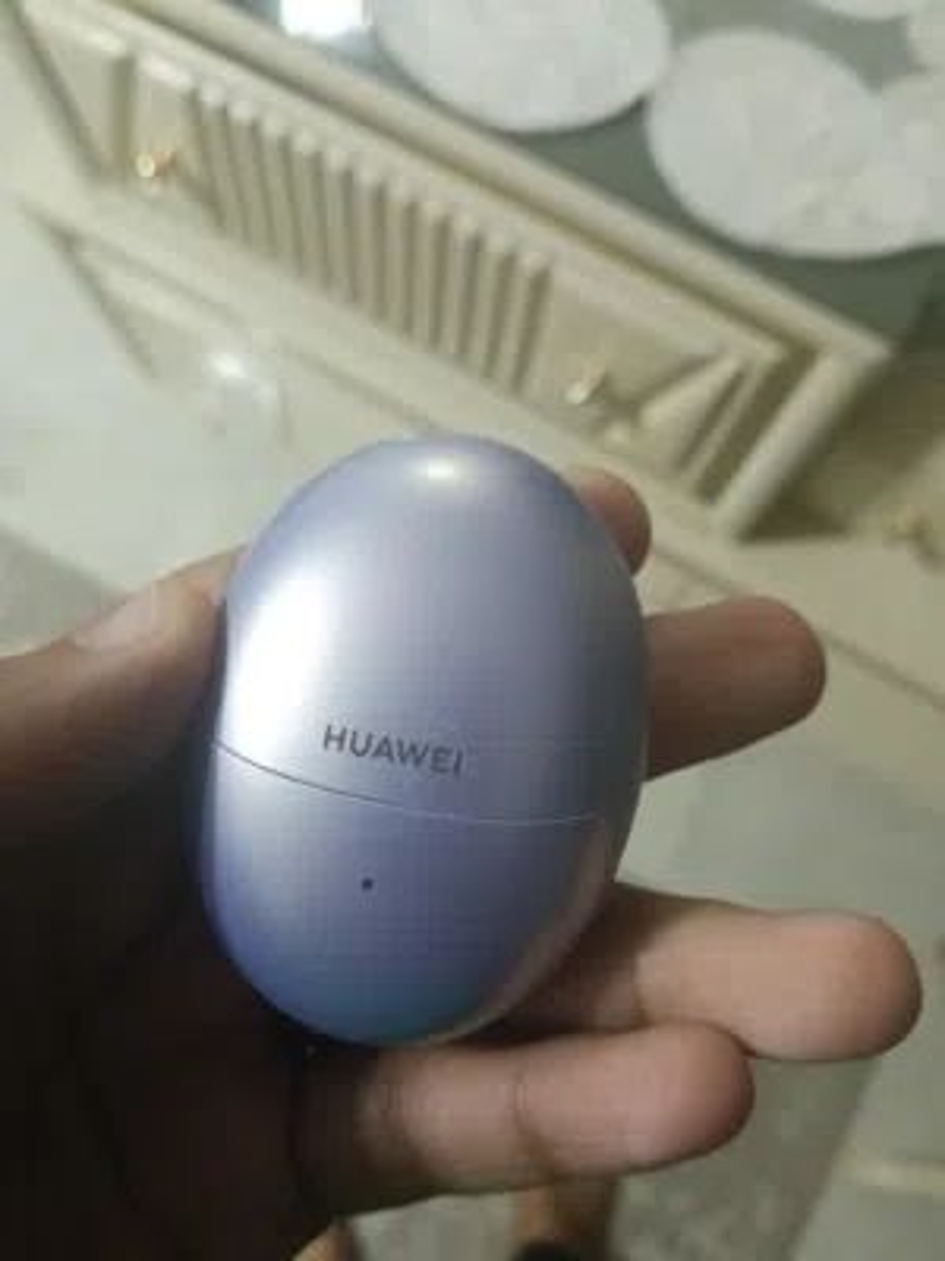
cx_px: 472
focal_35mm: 27
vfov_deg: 65.3
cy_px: 630
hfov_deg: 51.4
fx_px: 983
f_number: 1.8
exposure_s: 1/33.3
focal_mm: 3.98
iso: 1250
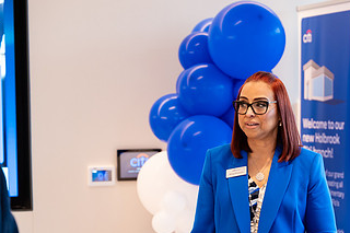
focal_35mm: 136
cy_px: 191
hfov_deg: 14.9
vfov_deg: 10.0
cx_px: 328
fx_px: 1321
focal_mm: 70
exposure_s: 1/200
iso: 1000
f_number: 3.2
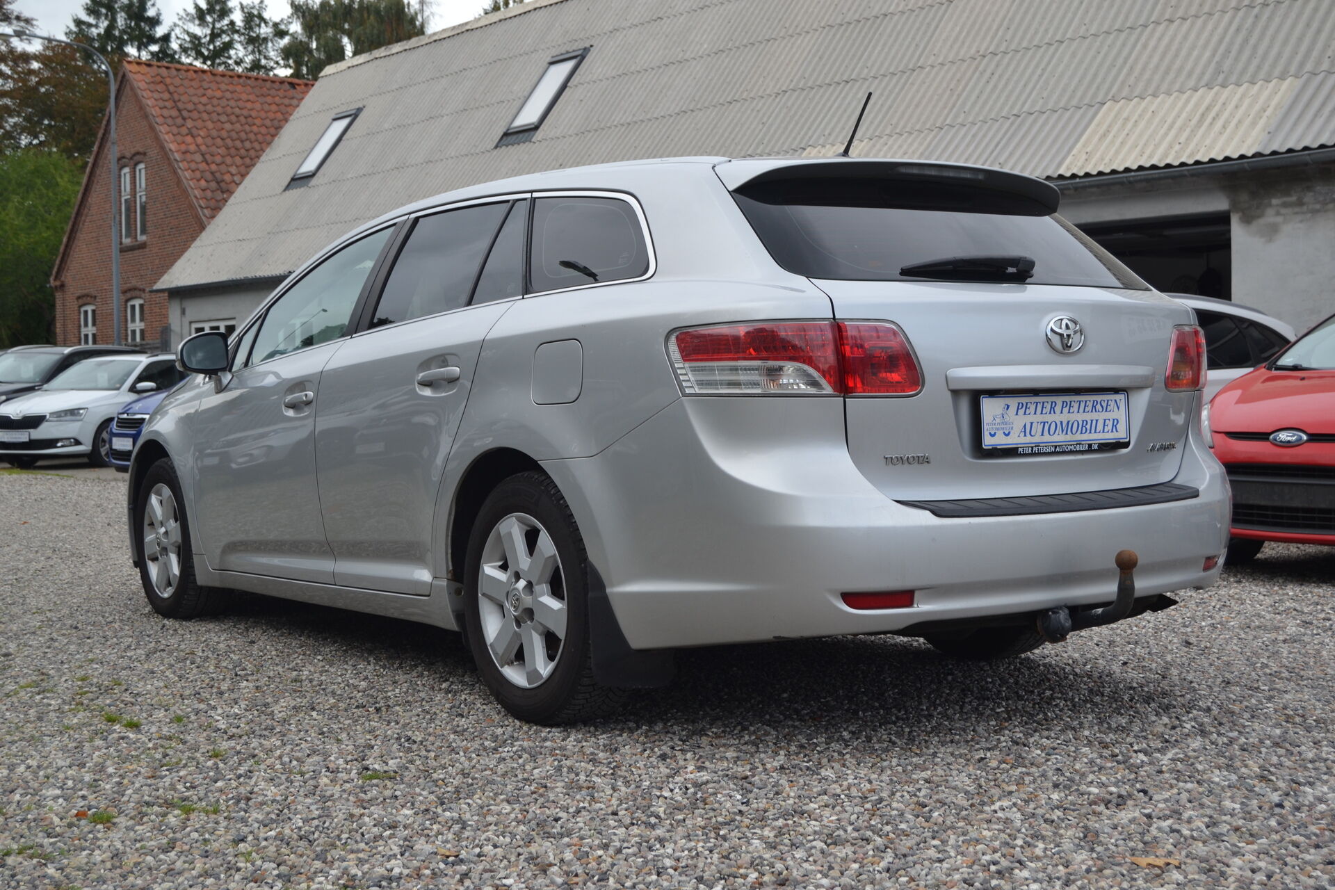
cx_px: 668
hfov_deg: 43.6
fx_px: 1669
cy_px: 445
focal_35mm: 45
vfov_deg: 29.9
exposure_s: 1/160
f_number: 6.3
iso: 100
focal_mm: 30
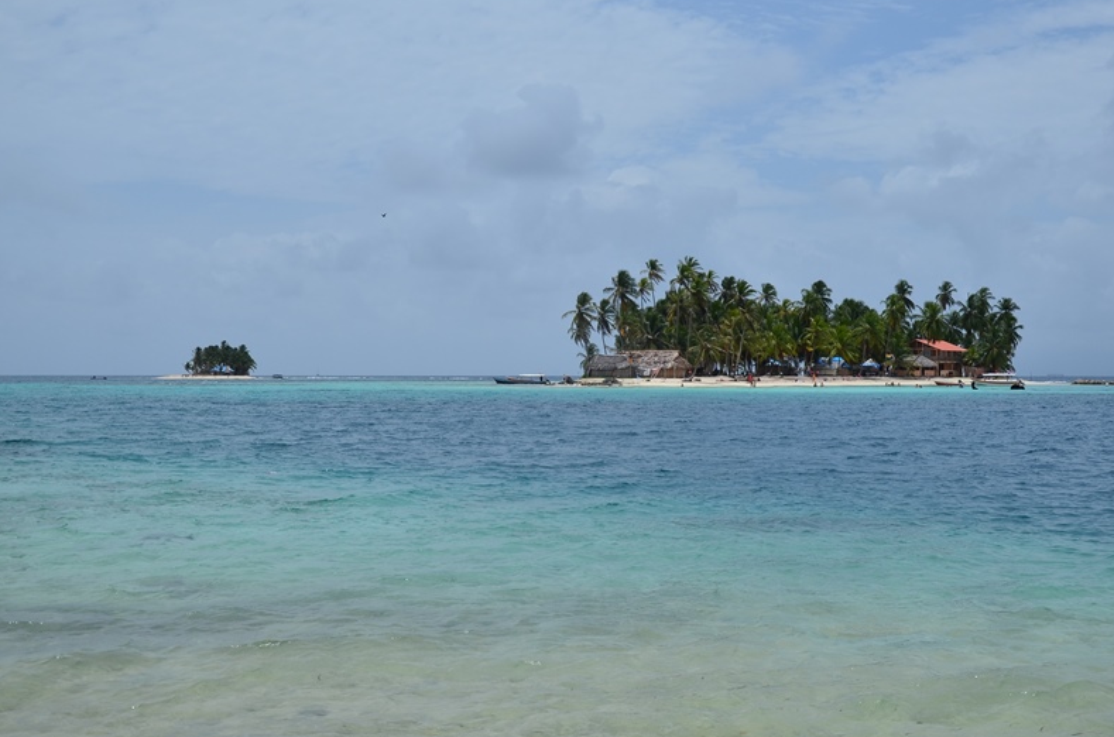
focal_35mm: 45
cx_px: 600
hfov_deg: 43.7
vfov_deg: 29.7
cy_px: 361
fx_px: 1389
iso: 125
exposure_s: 1/3200
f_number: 5
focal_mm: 24
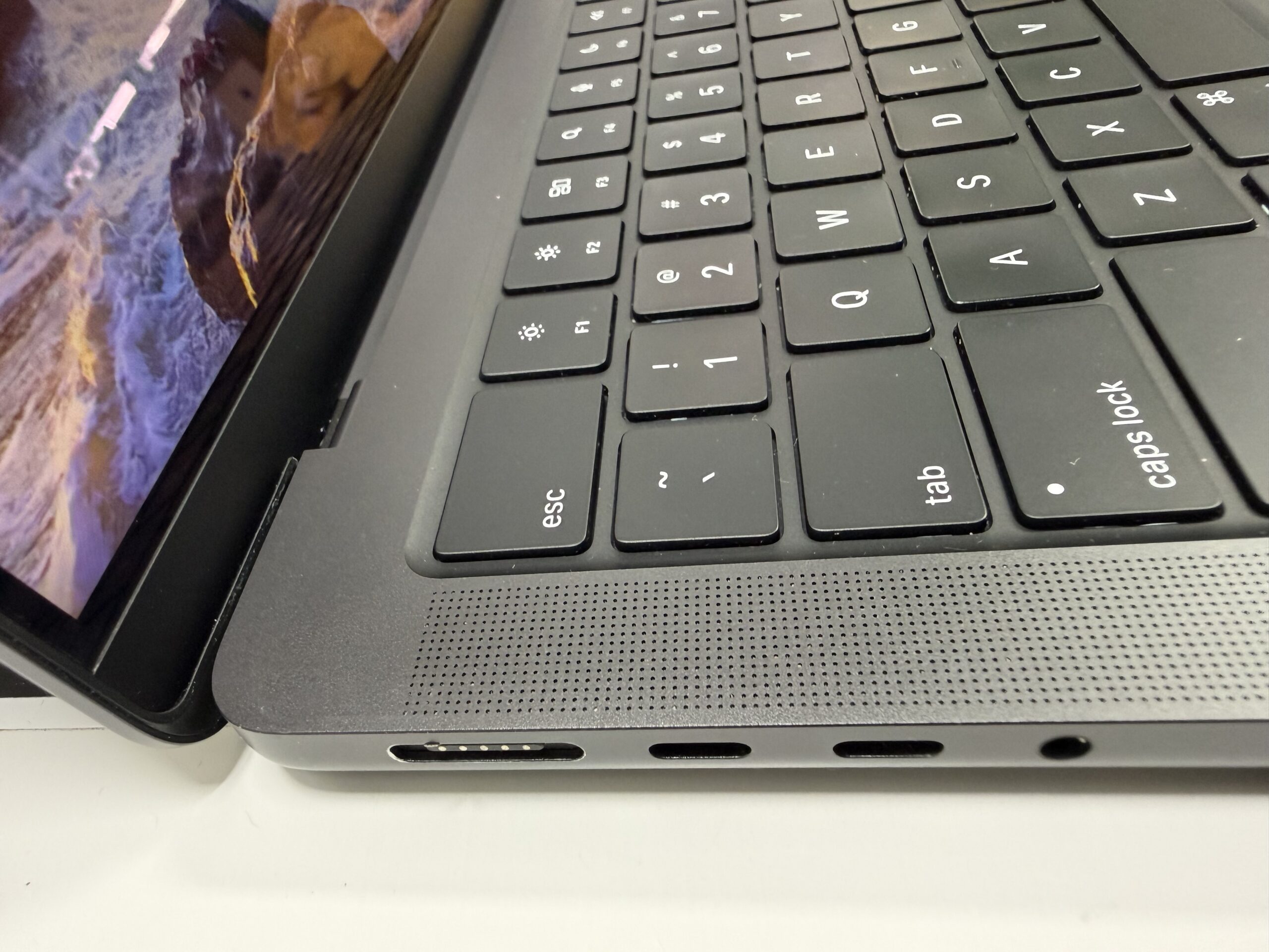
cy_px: 476
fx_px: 880
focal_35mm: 24
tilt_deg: -43.9
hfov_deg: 71.6
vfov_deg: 56.8
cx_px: 634
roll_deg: +16.3
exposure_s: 1/60
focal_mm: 2.22
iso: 400
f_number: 2.2
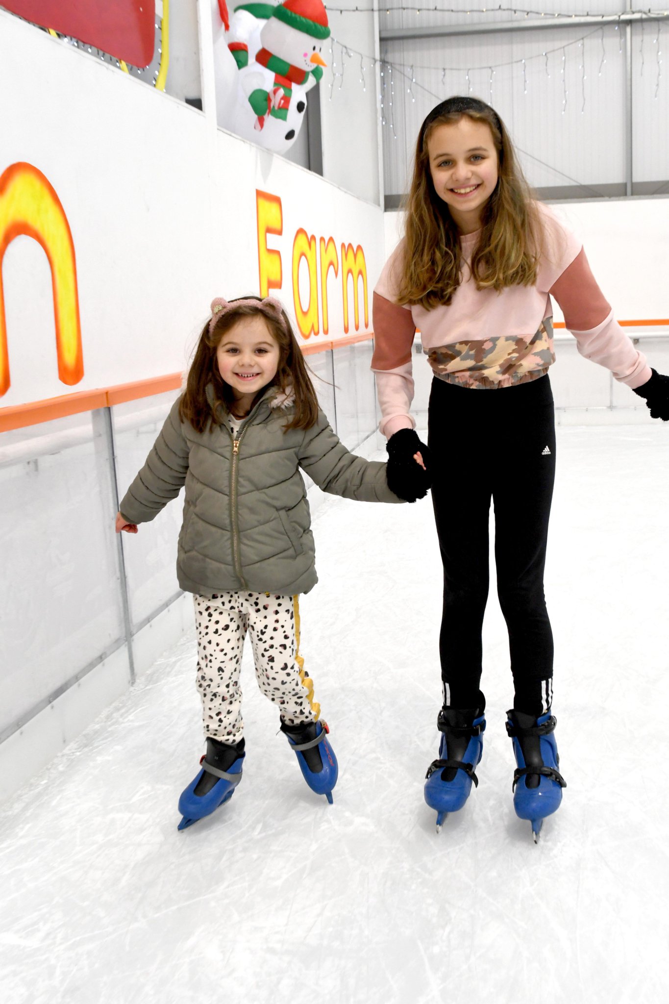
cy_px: 502
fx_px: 1338
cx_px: 334
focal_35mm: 48
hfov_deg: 28.1
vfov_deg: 41.1
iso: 1000
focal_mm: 32
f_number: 5.6
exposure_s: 1/250
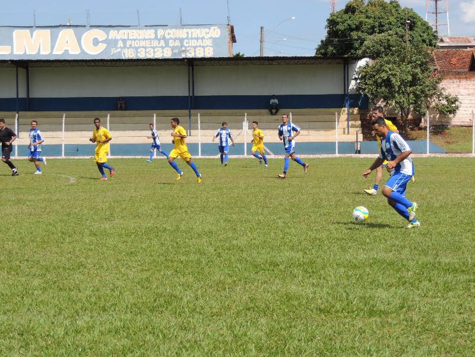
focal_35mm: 90
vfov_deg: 16.4
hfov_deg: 21.8
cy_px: 178
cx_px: 238
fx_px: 1235
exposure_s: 1/800
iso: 100
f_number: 4.1
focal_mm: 16
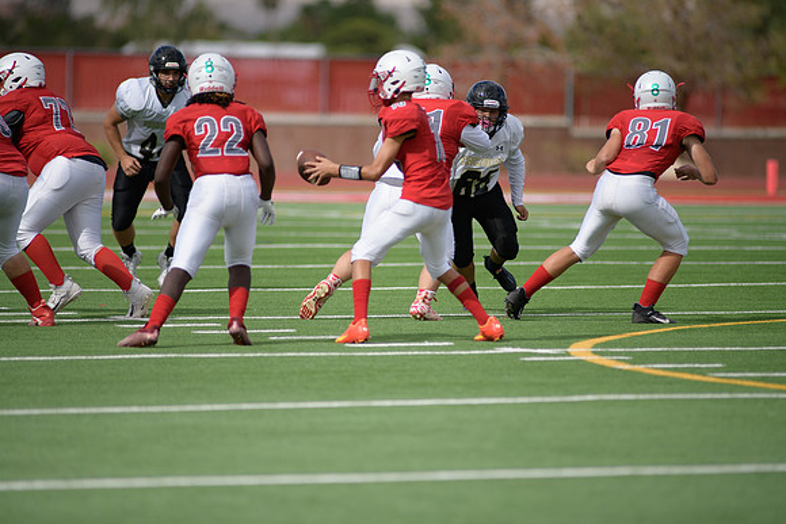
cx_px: 393
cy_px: 262
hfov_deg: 6.9
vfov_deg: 4.6
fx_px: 6551
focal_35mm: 300
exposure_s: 1/8000
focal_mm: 300
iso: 400
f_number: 2.8
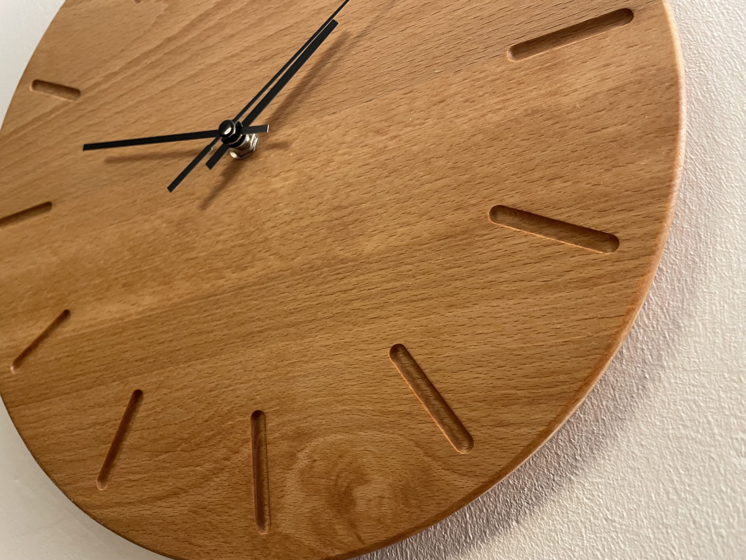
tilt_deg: +18.1
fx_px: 560
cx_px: 373
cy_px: 280
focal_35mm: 26
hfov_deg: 67.3
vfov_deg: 53.1
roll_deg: +6.1
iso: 200
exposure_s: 1/59
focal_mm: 4.2
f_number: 1.6
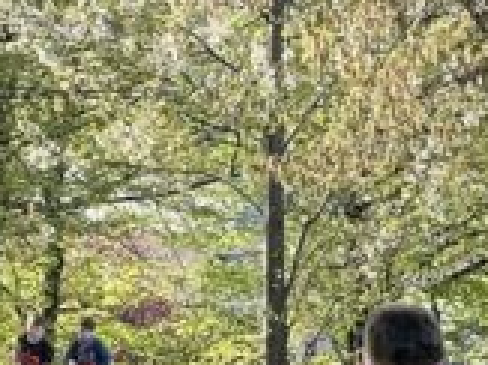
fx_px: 4606
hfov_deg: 6.0
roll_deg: +0.4
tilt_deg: -9.6
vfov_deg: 4.5
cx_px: -201
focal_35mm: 327
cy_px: 506
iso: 25
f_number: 2
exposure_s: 1/232
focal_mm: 6
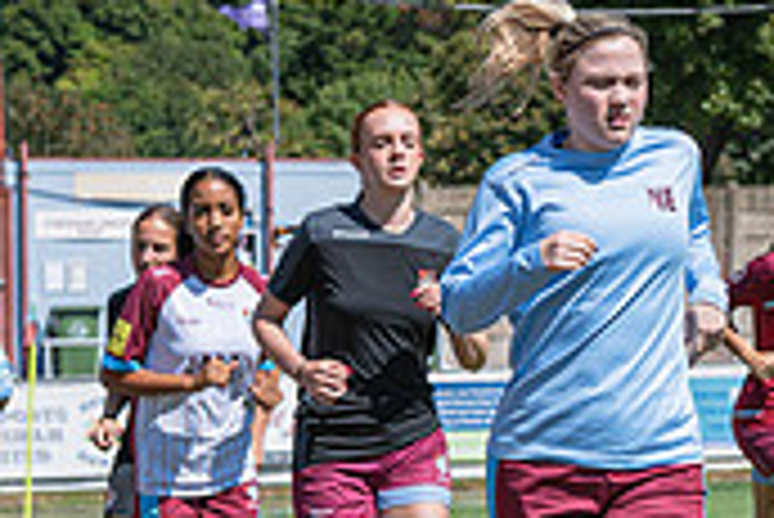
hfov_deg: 8.7
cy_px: 489
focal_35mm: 236
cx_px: 702
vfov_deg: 5.8
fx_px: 5078
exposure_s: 1/2500
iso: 200
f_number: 4
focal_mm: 53
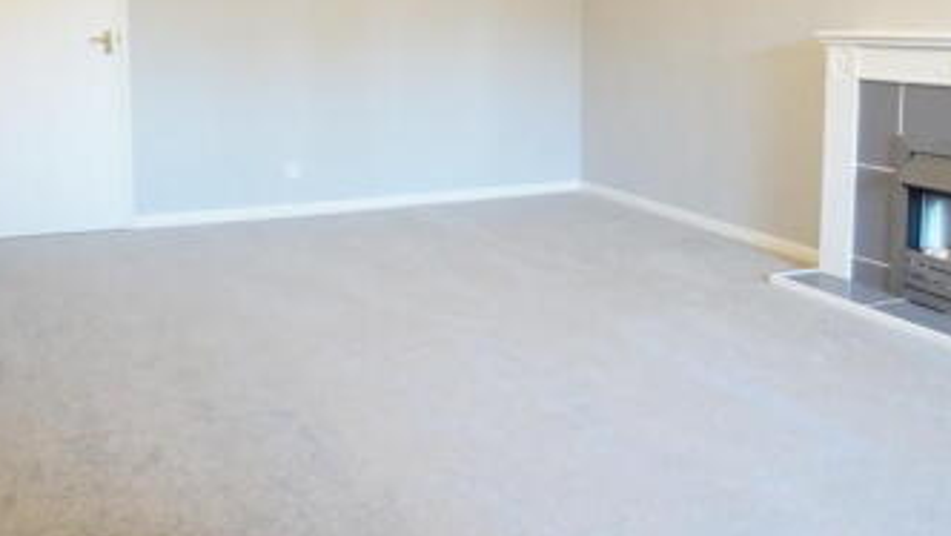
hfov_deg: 60.1
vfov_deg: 35.9
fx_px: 782
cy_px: 70
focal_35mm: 31
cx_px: 269
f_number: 4
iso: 2000
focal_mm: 10
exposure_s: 1/60
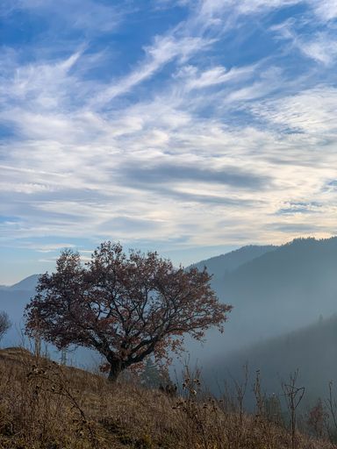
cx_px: 168
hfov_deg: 28.0
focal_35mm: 52
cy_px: 224
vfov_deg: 36.8
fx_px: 675
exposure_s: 1/1500
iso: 16
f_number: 2.4
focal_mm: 6
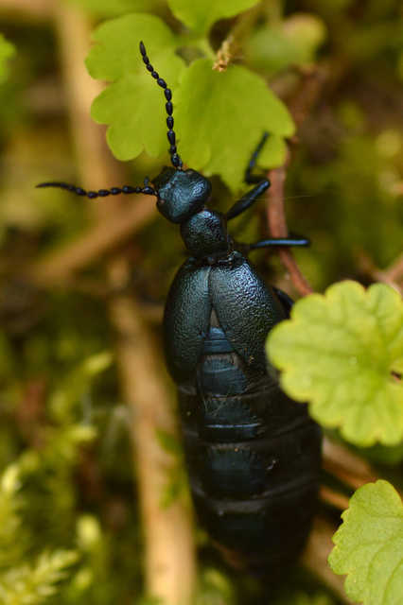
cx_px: 202
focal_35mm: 150
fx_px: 2521
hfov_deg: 9.1
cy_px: 302
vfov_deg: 13.7
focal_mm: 100
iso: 400
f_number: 7.1
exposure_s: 1/400
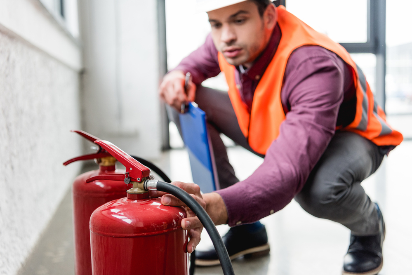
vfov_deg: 29.3
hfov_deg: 42.7
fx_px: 527
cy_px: 138
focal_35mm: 46
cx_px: 206
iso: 800
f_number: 2.8
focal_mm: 46
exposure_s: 1/125
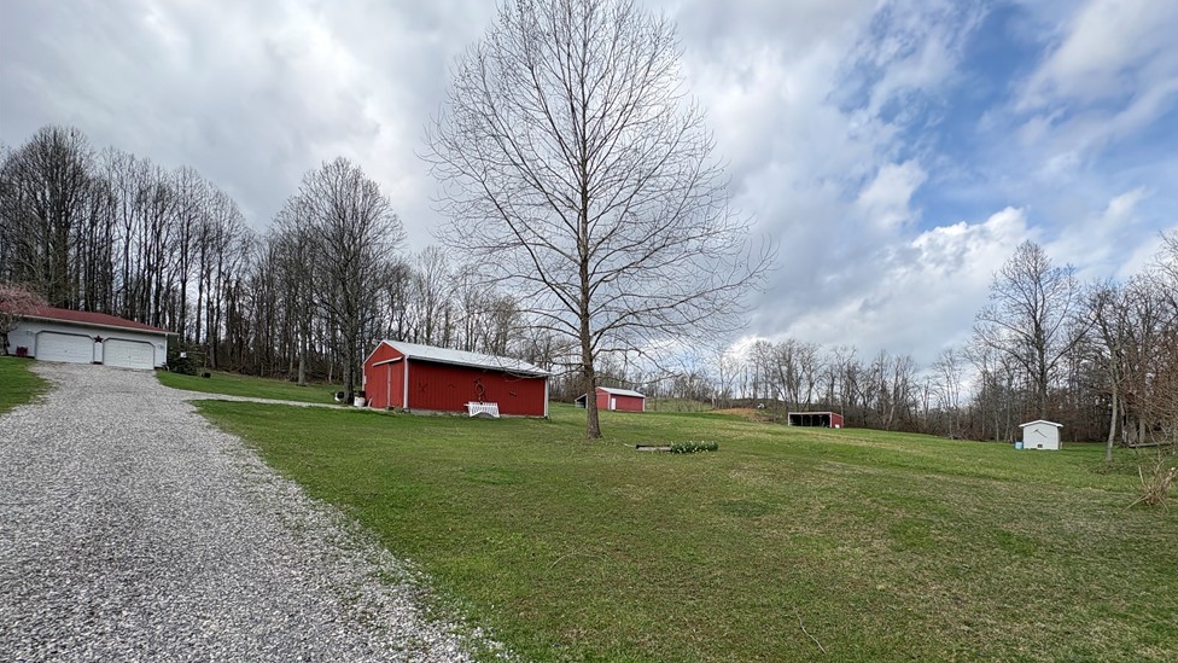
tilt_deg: +0.5
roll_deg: +0.7
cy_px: 430
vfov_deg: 65.7
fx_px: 500
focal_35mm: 16
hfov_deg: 99.3
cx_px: 616
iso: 50
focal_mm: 2.22
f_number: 2.2
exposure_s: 1/956
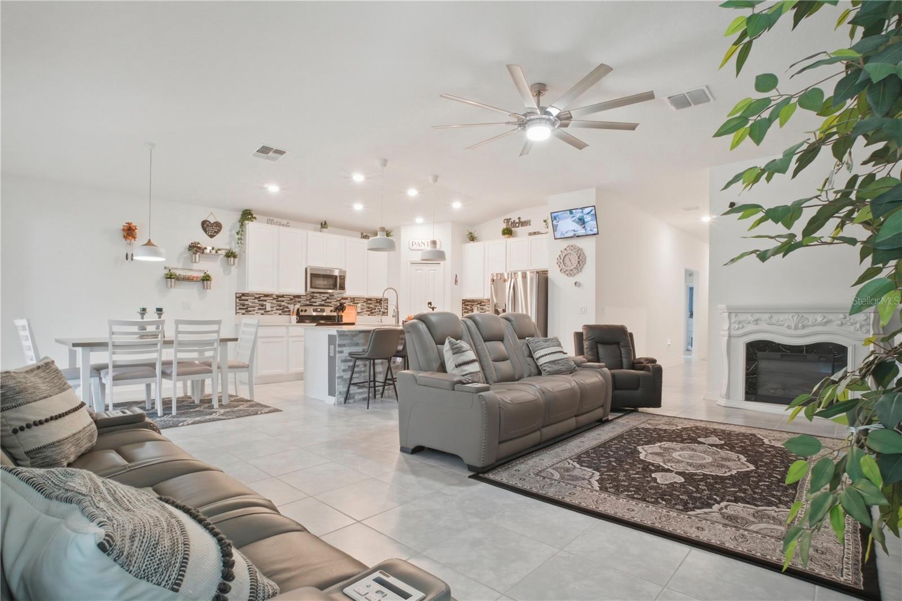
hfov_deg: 95.0
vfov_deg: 72.1
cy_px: 300
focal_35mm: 16
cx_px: 451
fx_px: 413
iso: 800
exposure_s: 1/3.33
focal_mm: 11
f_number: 13
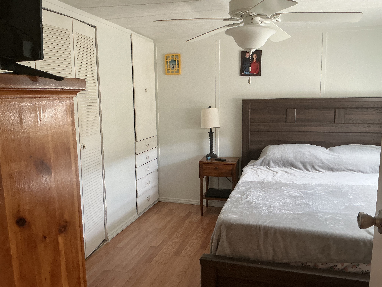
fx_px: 320
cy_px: 144
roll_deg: +0.0
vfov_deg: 48.2
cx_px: 191
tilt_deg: -8.2
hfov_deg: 61.7
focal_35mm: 29
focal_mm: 3
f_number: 1.8
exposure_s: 1/60
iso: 100
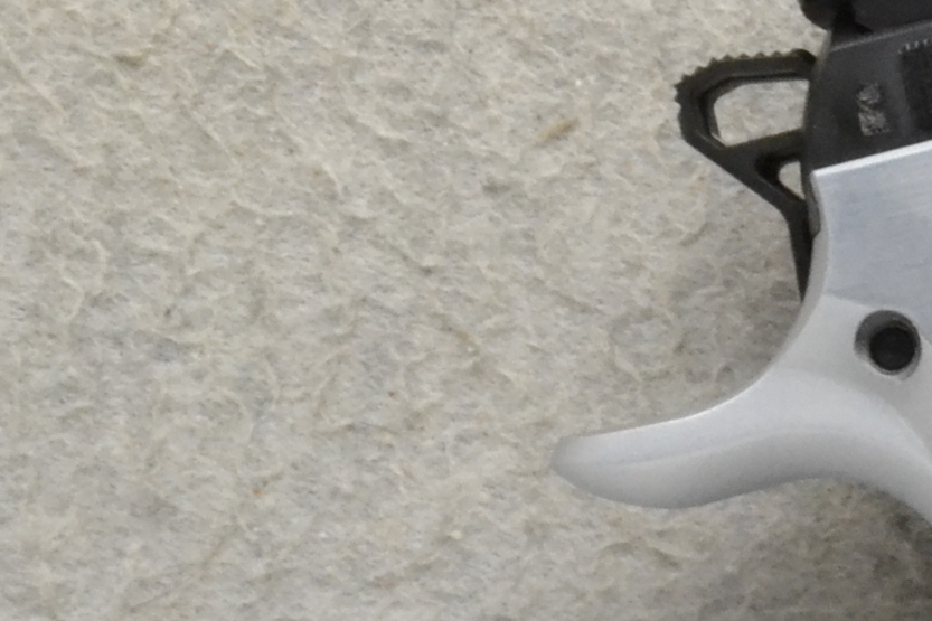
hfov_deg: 8.7
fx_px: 5798
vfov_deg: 6.1
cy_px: 516
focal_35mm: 224
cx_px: 1886
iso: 3200
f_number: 20
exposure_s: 1/160
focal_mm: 36
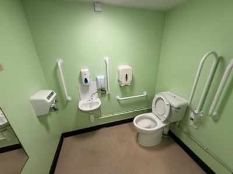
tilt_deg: -20.7
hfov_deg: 102.1
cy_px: 87
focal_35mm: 14
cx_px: 116
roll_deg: +1.7
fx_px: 94
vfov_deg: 85.7
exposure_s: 1/100
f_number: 2.2
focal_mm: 2.22
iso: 160
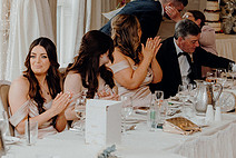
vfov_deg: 9.7
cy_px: 18
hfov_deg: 14.4
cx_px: 58
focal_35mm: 142
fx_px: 932
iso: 500
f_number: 3.5
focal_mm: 52
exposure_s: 1/160
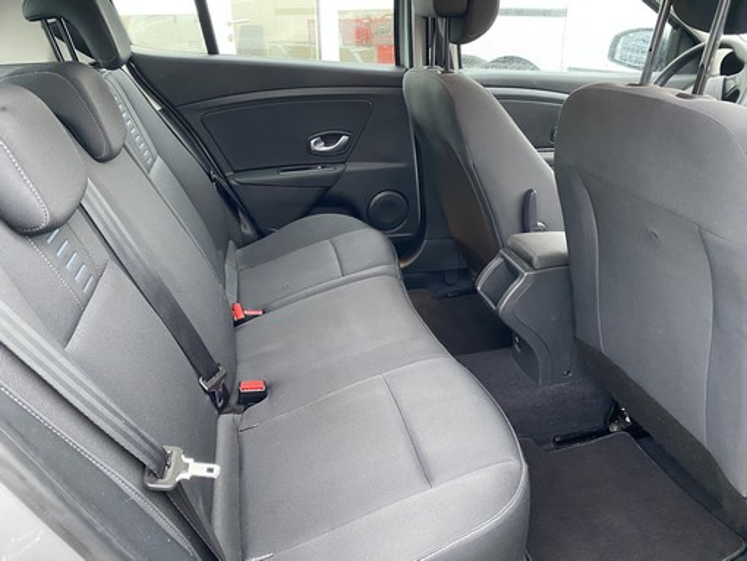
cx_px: 374
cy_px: 280
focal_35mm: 26
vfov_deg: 53.1
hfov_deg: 67.3
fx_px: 561
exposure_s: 1/48
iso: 500
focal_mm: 4.25
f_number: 1.8
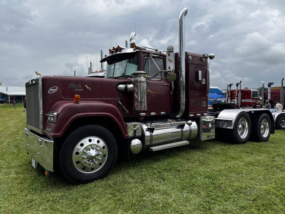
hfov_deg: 67.3
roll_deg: +1.4
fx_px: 214
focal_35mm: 26
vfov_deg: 53.1
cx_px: 142
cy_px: 107
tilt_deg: -2.6
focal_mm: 5.1
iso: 50
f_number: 1.6
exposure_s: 1/2463
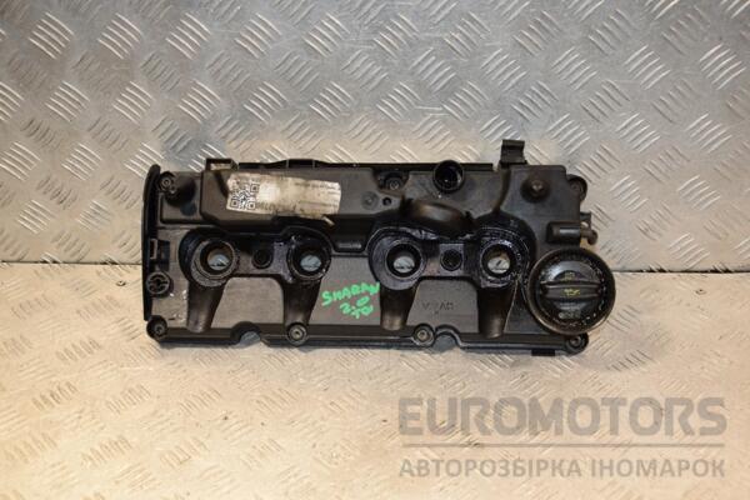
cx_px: 375
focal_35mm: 51
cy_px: 250
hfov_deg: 38.9
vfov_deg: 26.5
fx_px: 1062
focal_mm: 34
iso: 800
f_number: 5
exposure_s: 1/200
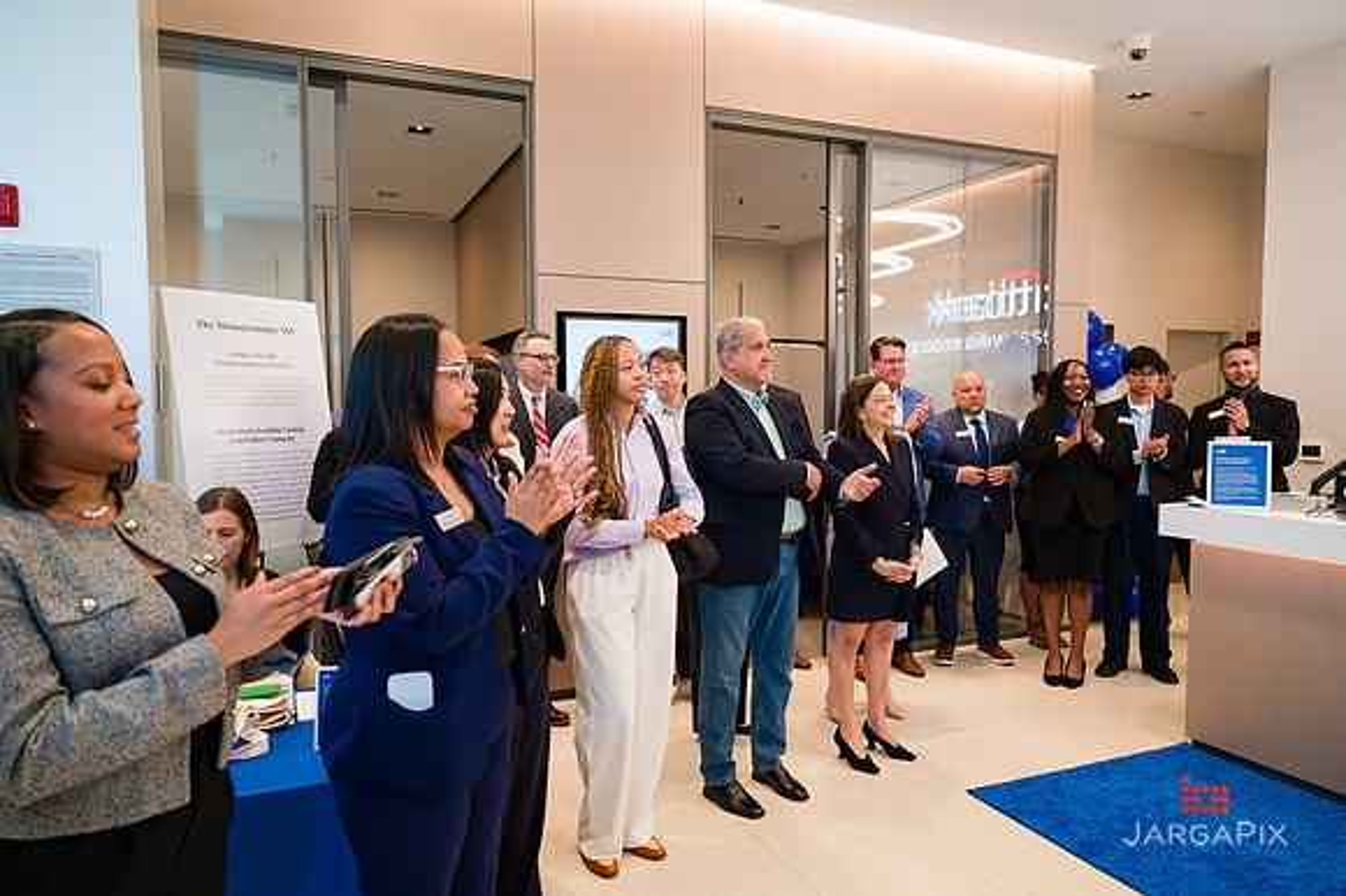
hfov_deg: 73.1
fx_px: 908
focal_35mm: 24
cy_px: 448
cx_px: 673
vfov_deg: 52.5
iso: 400
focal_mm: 24
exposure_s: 1/200
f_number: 3.2
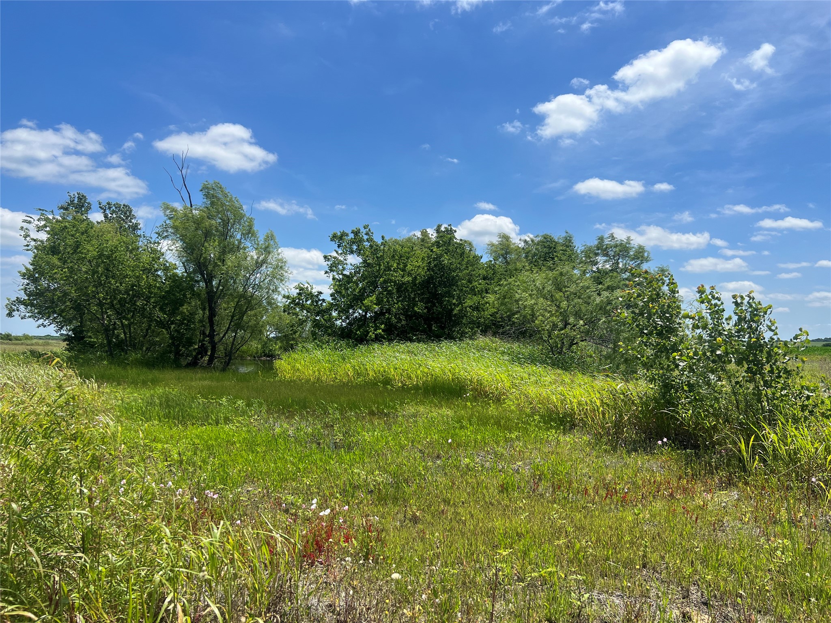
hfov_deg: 67.3
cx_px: 416
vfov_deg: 53.1
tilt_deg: +2.6
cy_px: 312
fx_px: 624
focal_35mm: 26
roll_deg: -0.7
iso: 50
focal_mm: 5.7
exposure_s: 1/5587
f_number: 1.5
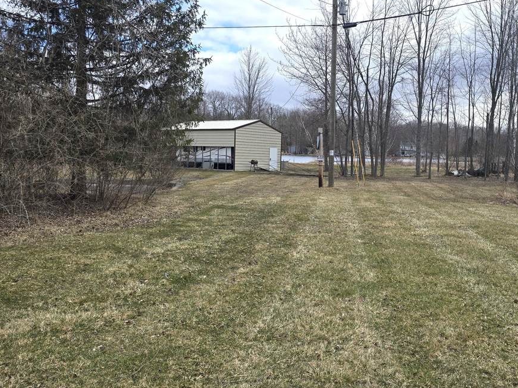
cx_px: 334
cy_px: 178
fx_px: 509
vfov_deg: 41.7
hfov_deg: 53.2
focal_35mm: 34
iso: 12
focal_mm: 6.3
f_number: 1.7
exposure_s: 1/883
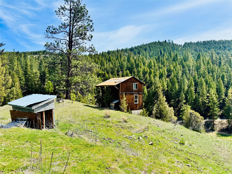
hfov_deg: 71.6
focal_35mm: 24
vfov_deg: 56.8
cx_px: 116
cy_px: 87
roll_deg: -1.5
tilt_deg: +1.0
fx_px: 161
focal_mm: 6.76
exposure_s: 1/3413
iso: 80
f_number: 1.78
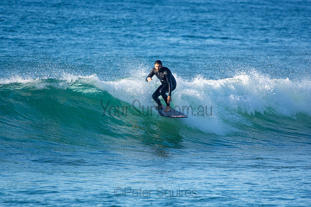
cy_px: 104
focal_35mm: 750
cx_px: 156
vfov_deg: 1.8
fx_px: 6480
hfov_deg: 2.7
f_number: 5.6
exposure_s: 1/1000
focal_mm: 500
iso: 280
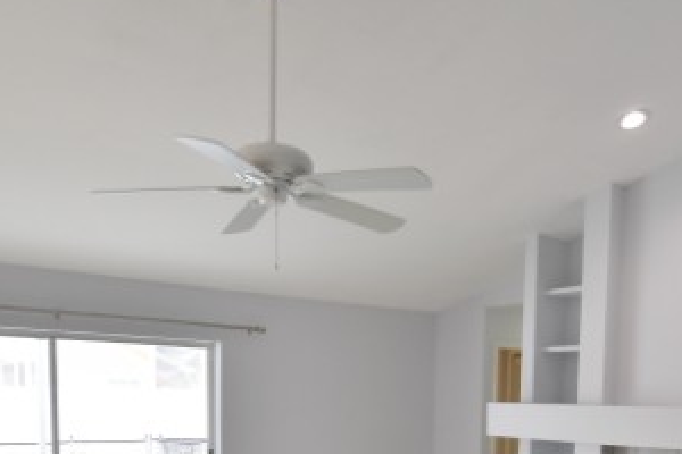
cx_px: 414
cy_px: 456
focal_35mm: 36
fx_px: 682
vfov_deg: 33.6
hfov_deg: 52.7
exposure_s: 1/250
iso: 800
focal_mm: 10
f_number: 3.5
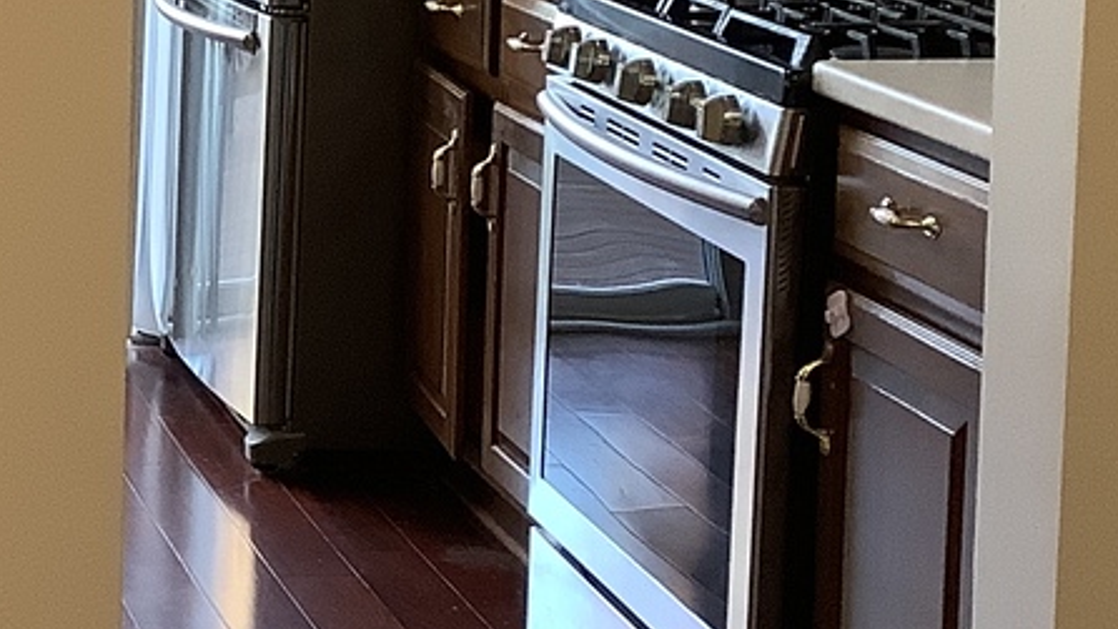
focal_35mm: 109
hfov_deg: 18.5
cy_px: 5
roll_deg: -0.6
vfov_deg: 11.0
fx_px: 3232
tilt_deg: -7.3
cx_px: -268
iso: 125
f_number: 2.4
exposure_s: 1/60
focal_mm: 3.3
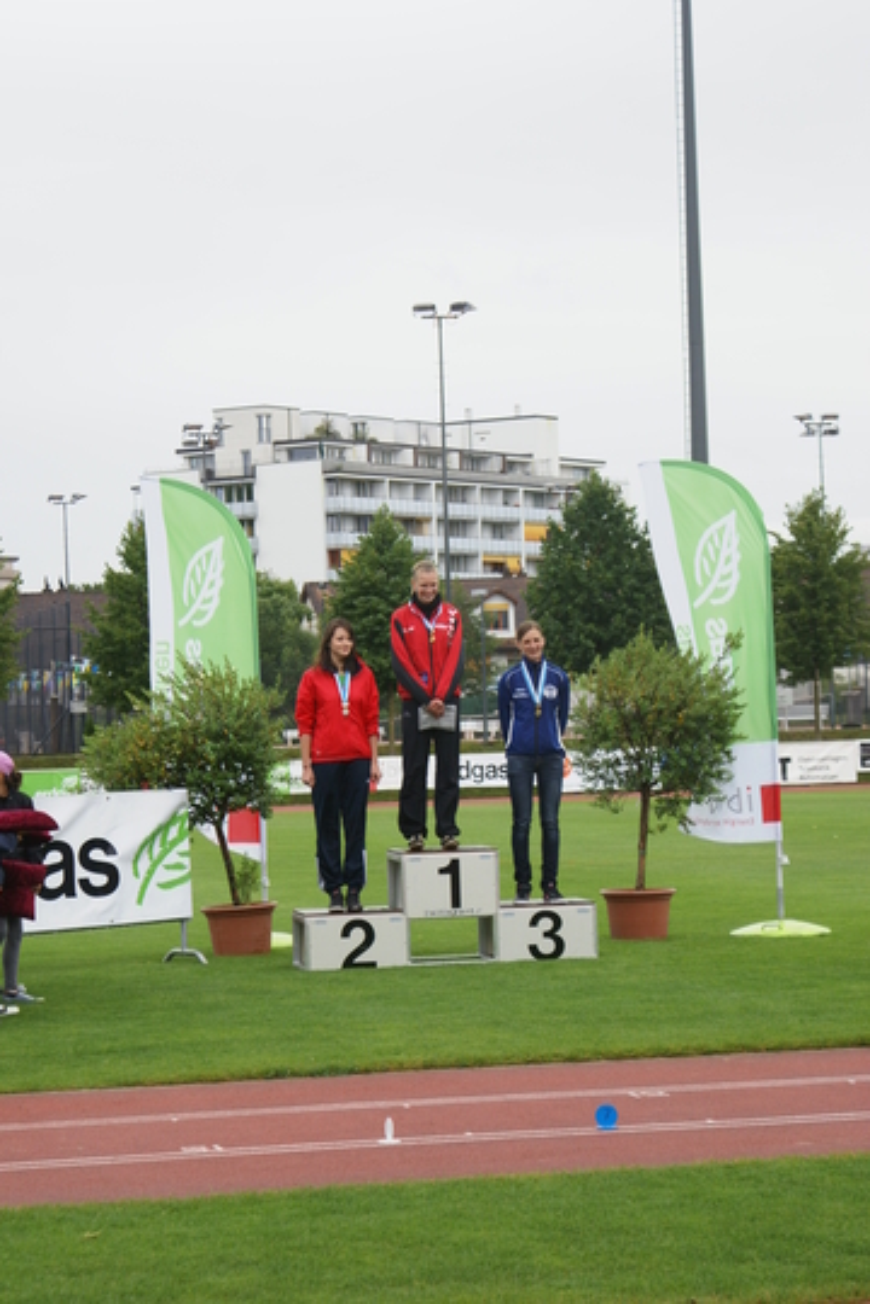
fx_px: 3806
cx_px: 435
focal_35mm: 105
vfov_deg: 19.5
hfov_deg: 13.0
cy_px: 652
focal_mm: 70
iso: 100
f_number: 5.6
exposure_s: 1/250
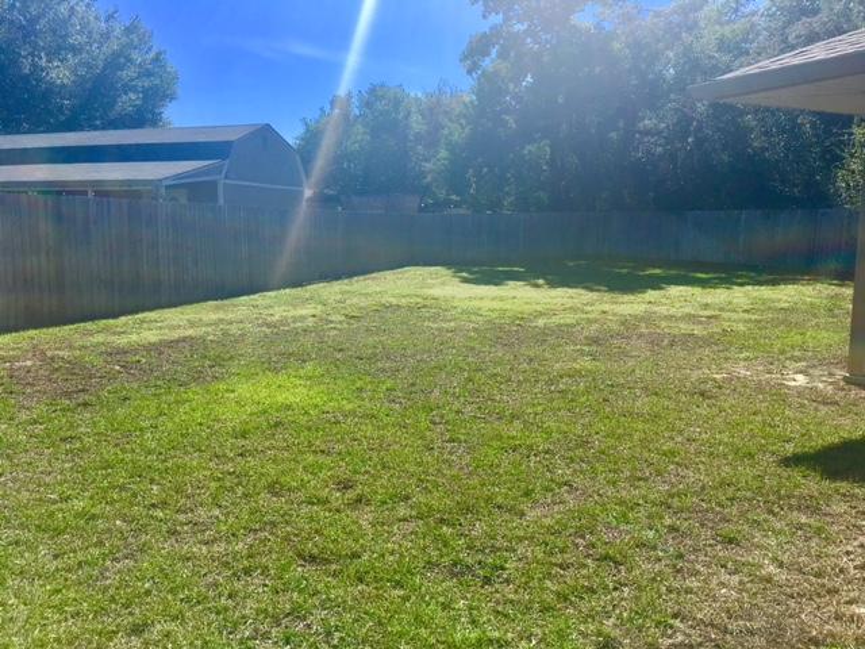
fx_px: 725
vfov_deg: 48.2
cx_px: 432
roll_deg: +0.0
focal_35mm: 29
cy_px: 324
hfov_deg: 61.7
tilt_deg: -5.2
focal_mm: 4.15
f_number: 2.2
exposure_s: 1/1789
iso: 25
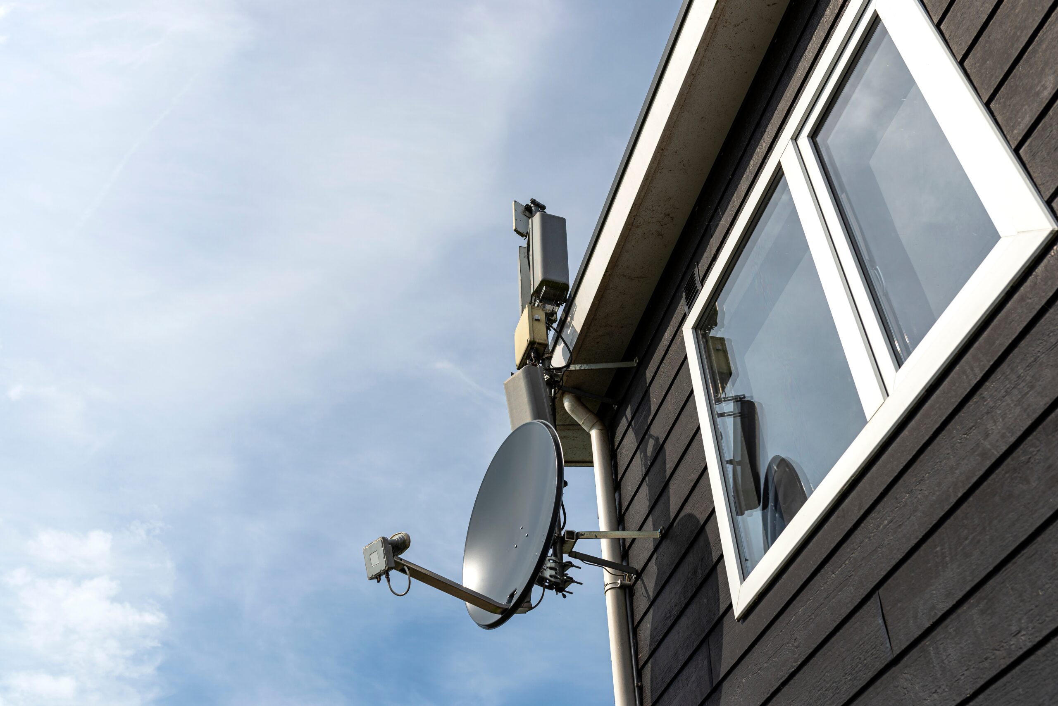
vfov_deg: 37.9
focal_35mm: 35
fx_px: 1029
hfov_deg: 54.4
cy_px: 353
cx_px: 529
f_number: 5.6
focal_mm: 35
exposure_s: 1/1000
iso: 100
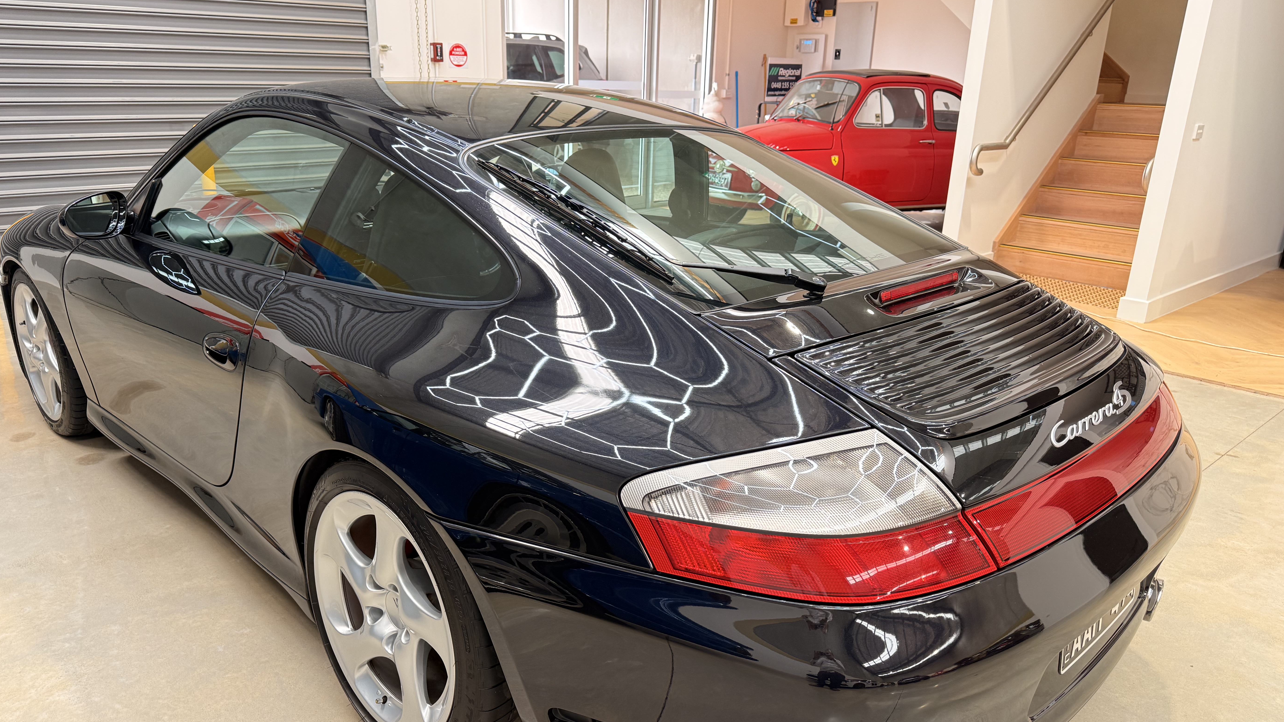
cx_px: 631
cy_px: 428
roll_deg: -1.9
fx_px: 919
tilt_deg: -20.9
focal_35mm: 27
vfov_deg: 42.7
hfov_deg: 69.9
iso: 200
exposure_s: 1/72
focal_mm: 6.76
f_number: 1.78
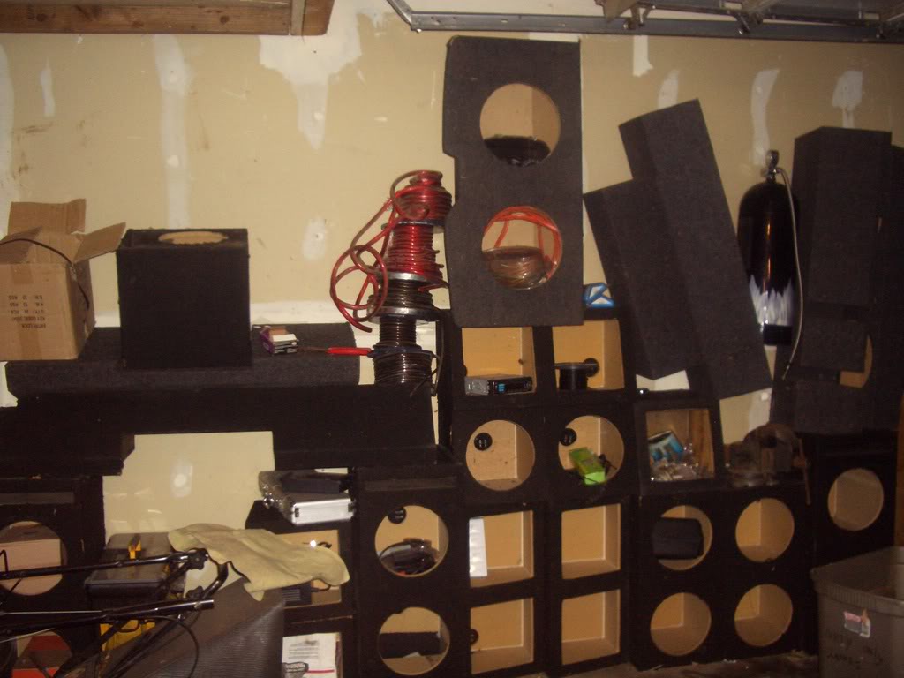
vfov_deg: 40.7
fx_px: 914
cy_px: 339
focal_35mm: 35
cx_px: 452
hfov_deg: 52.6
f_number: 2.6
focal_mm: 5.8
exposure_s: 1/60
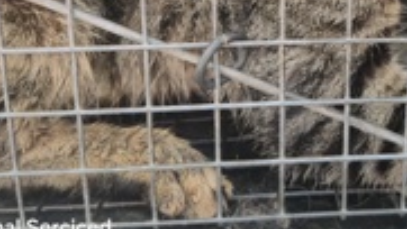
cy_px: -39
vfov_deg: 19.6
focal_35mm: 58
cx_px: 299
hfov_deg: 35.3
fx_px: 626
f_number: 1.8
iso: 640
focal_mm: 5.4
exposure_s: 1/30
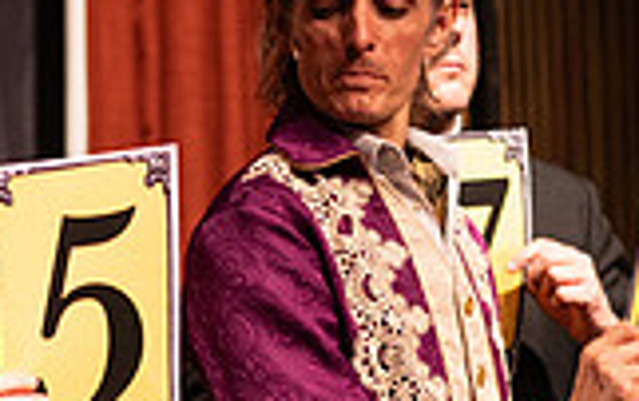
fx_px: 4167
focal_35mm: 239
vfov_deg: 5.4
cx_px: 67
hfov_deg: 8.7
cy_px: 806
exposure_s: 1/500
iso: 1000
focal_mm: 56
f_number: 1.8
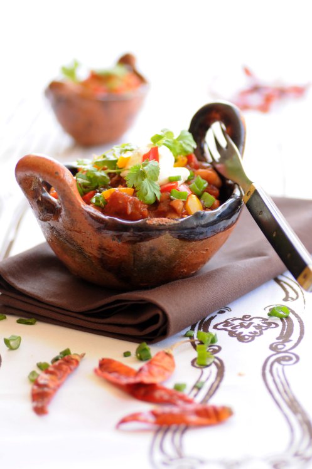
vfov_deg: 15.2
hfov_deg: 10.1
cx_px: 156
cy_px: 234
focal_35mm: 135
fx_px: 1759
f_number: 3.2
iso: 400
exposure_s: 1/80
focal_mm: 90
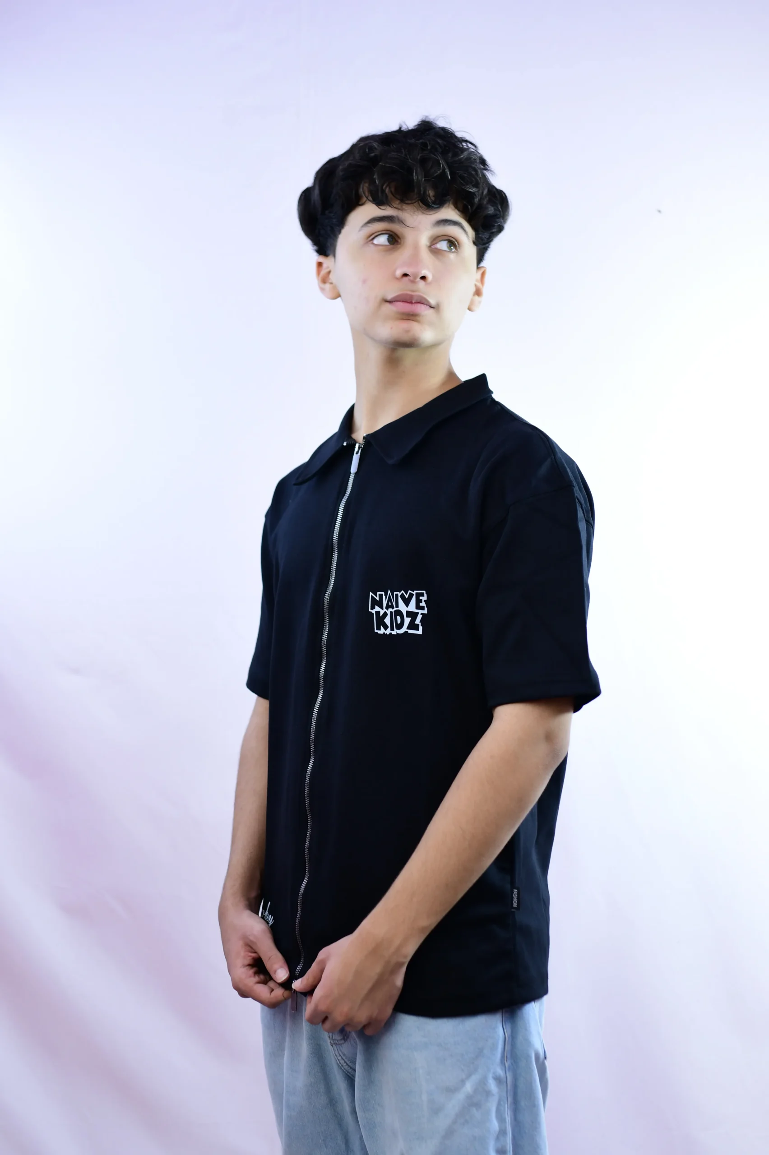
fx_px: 1668
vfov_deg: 38.2
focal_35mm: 52
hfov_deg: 26.0
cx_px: 384
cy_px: 578
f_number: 2.8
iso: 320
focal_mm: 35
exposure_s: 1/80
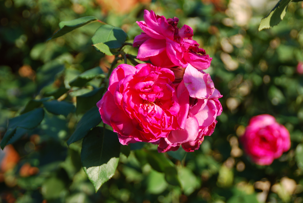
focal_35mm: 93
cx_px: 152
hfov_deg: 21.9
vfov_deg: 14.7
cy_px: 102
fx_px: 784
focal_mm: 62
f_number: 5.3
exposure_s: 1/160
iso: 100
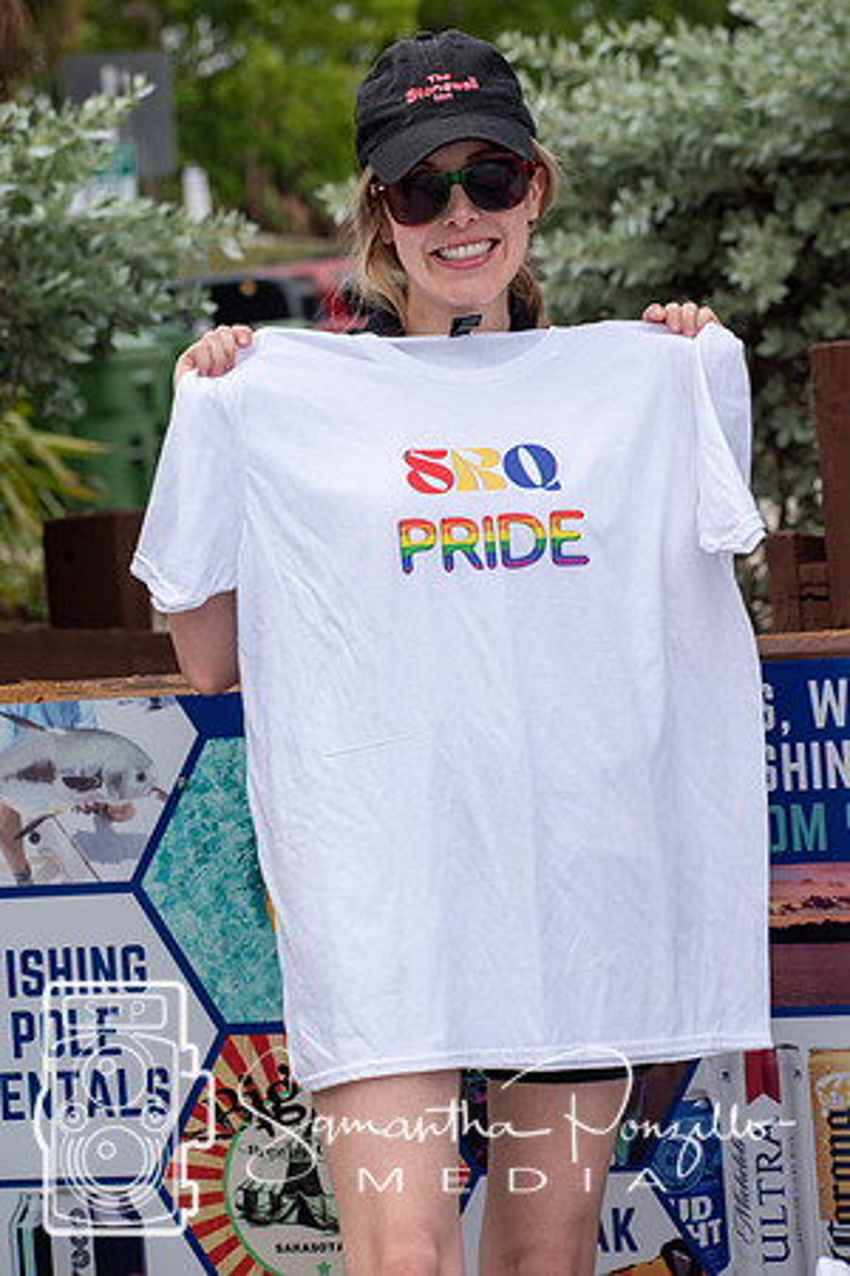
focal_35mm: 142
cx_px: 425
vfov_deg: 14.4
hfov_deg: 9.6
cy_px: 638
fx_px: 5046
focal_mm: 95
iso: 200
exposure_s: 1/640
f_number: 6.3
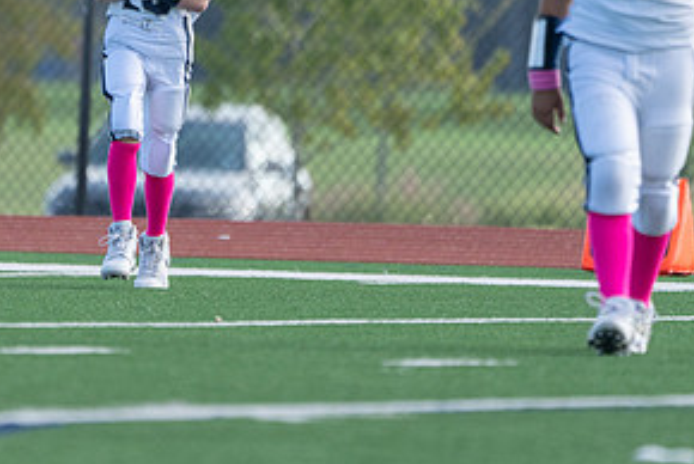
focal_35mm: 856
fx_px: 16518
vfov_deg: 1.6
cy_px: -10
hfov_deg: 2.4
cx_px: 177
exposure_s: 1/1250
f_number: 5.6
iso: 500
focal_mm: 400
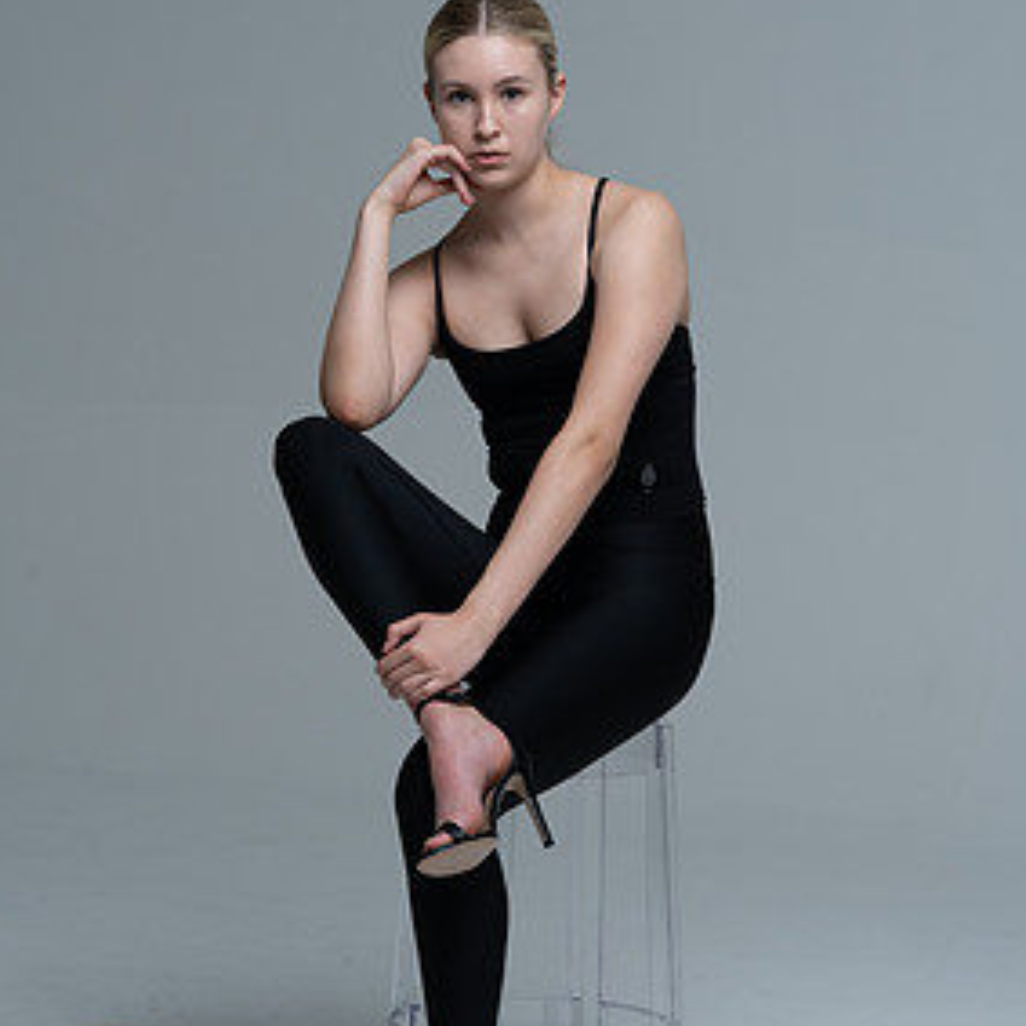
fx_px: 3756
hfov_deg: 15.6
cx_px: 504
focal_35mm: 112
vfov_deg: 15.6
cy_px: 547
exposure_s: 1/160
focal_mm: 83
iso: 320
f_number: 9
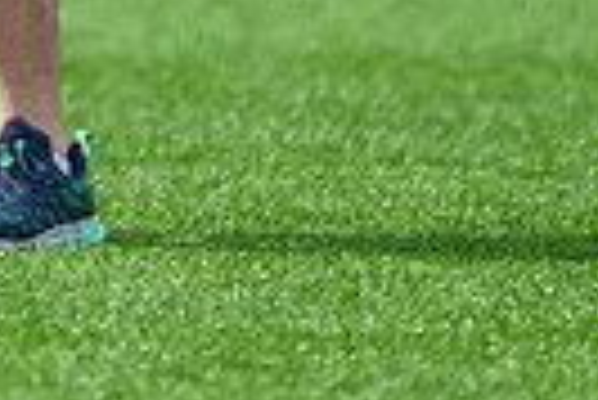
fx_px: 38879
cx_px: -270
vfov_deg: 0.6
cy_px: -467
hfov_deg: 0.9
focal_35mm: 2338
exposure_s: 1/2000
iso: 250
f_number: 3.2
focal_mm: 400
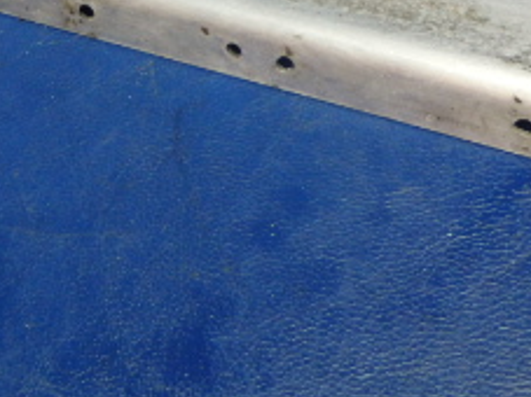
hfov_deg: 24.7
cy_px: -42
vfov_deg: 18.0
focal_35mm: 79
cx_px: 206
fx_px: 1211
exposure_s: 1/30
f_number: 3.9
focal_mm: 5
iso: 320
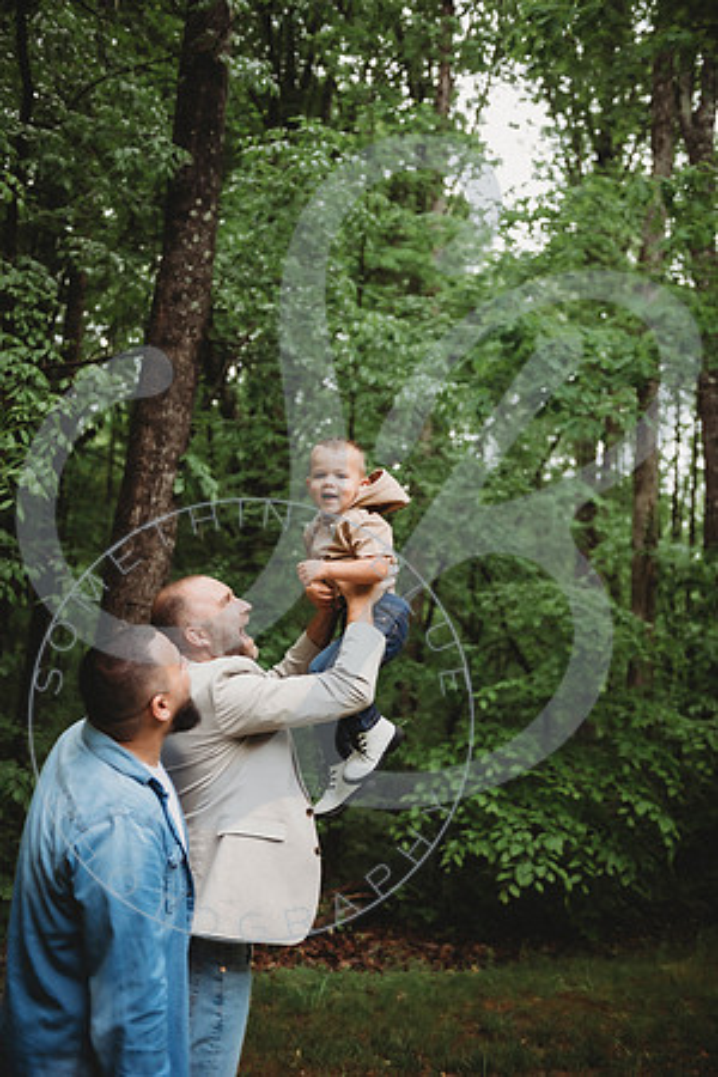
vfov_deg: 48.5
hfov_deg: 33.4
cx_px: 359
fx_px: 1197
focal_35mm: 40
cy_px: 538
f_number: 2.8
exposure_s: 1/250
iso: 100
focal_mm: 40
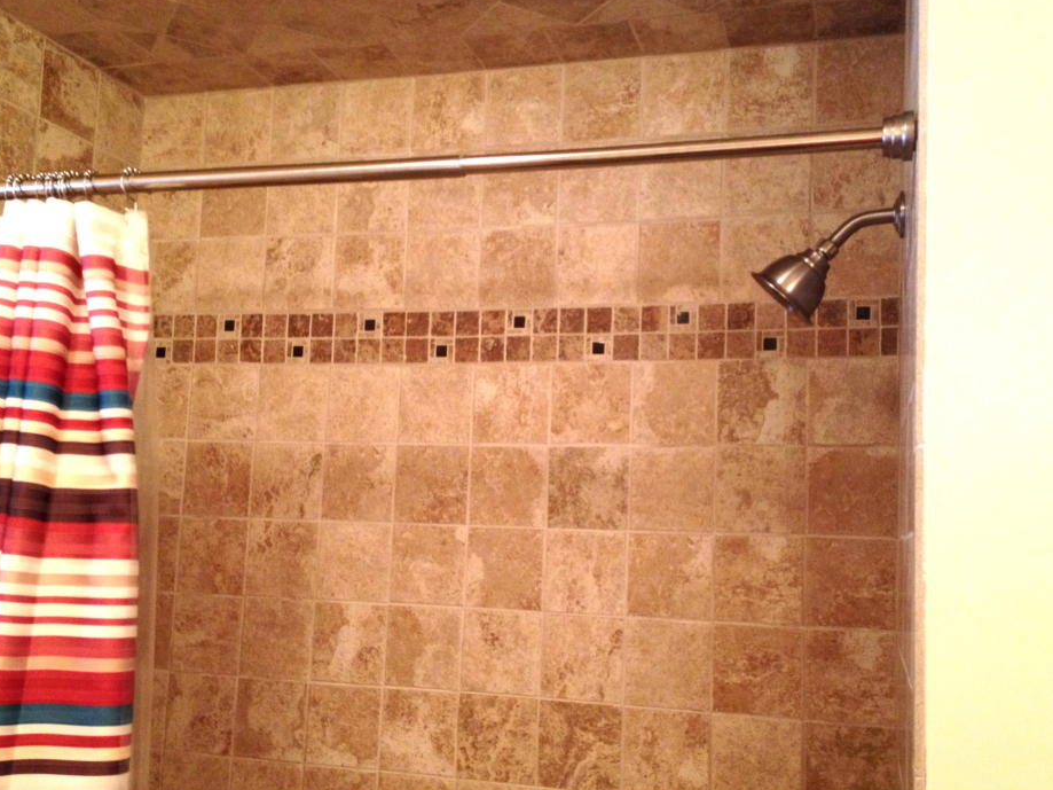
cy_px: 433
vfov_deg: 36.8
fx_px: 1186
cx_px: 569
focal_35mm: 39
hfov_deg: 47.8
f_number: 2.4
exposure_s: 1/20
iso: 200
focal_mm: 4.28
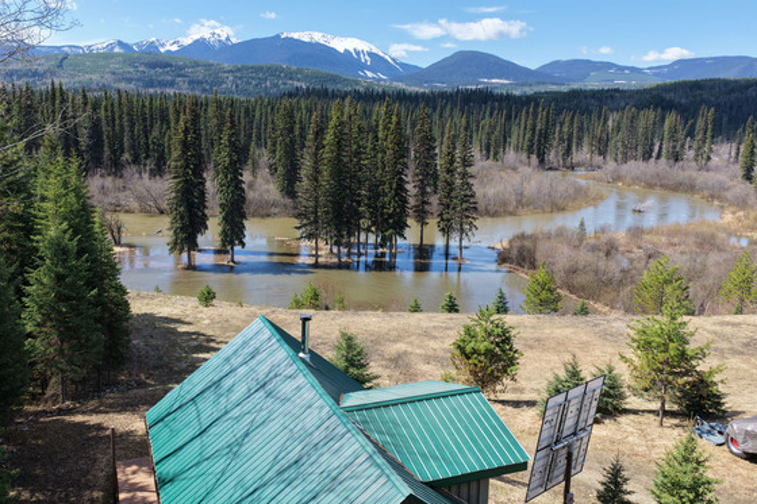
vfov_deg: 46.4
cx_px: 378
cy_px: 252
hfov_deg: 65.5
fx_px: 589
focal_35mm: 28
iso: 100
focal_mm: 14.45
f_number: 2.8
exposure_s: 1/500
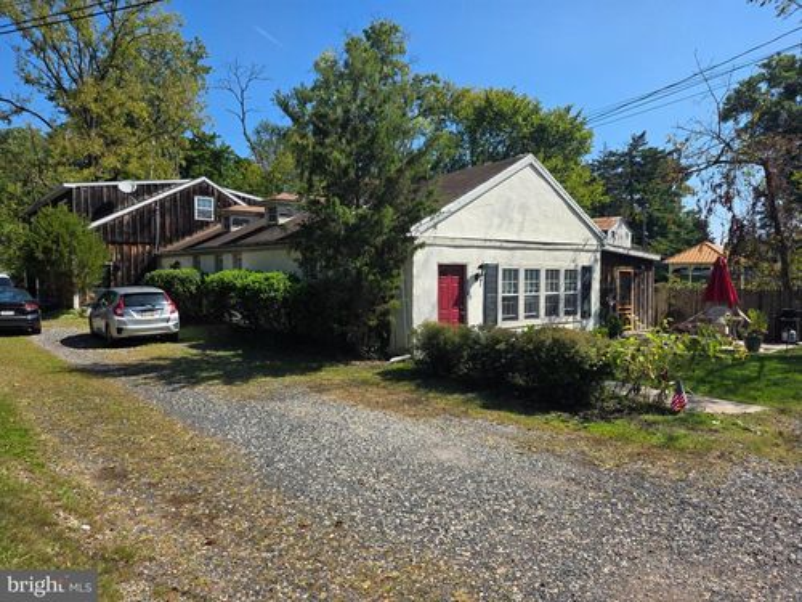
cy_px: 301
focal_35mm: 23
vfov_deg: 58.9
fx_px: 533
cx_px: 401
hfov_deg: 73.9
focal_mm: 6.25
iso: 80
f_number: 1.7
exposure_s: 1/5017
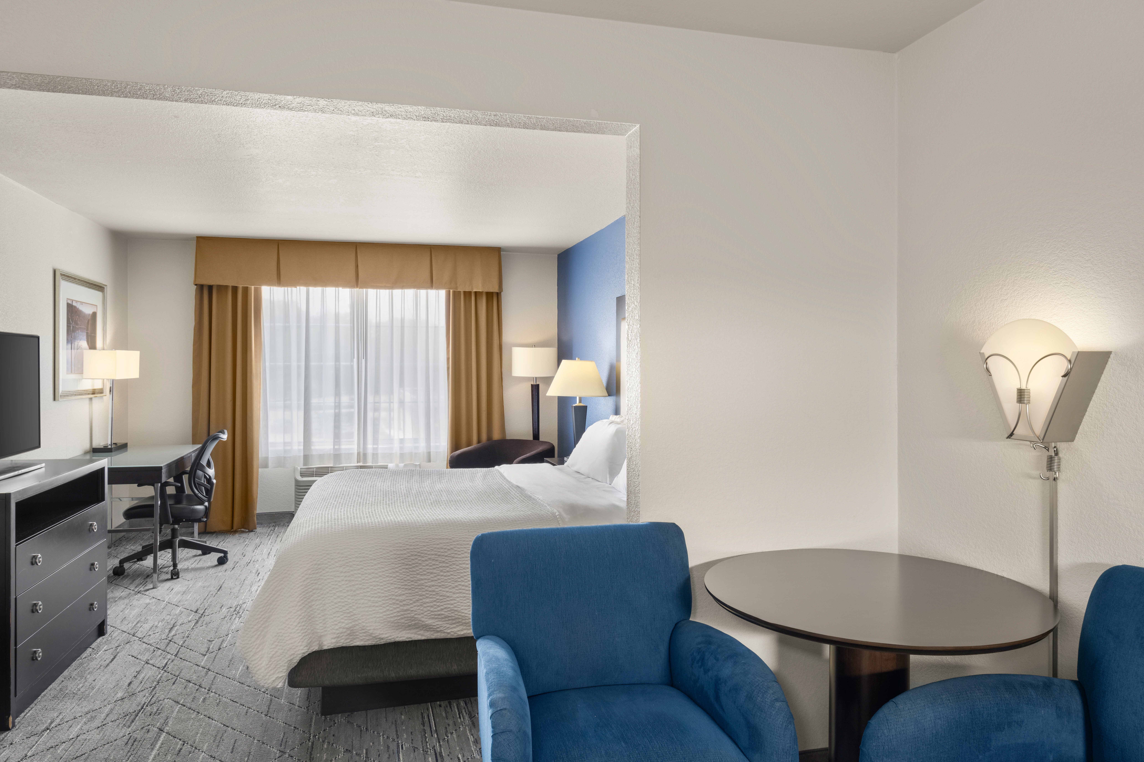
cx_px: 572
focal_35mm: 24
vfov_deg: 53.1
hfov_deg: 73.7
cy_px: 381
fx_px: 763
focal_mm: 24
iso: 250
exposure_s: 2
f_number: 10
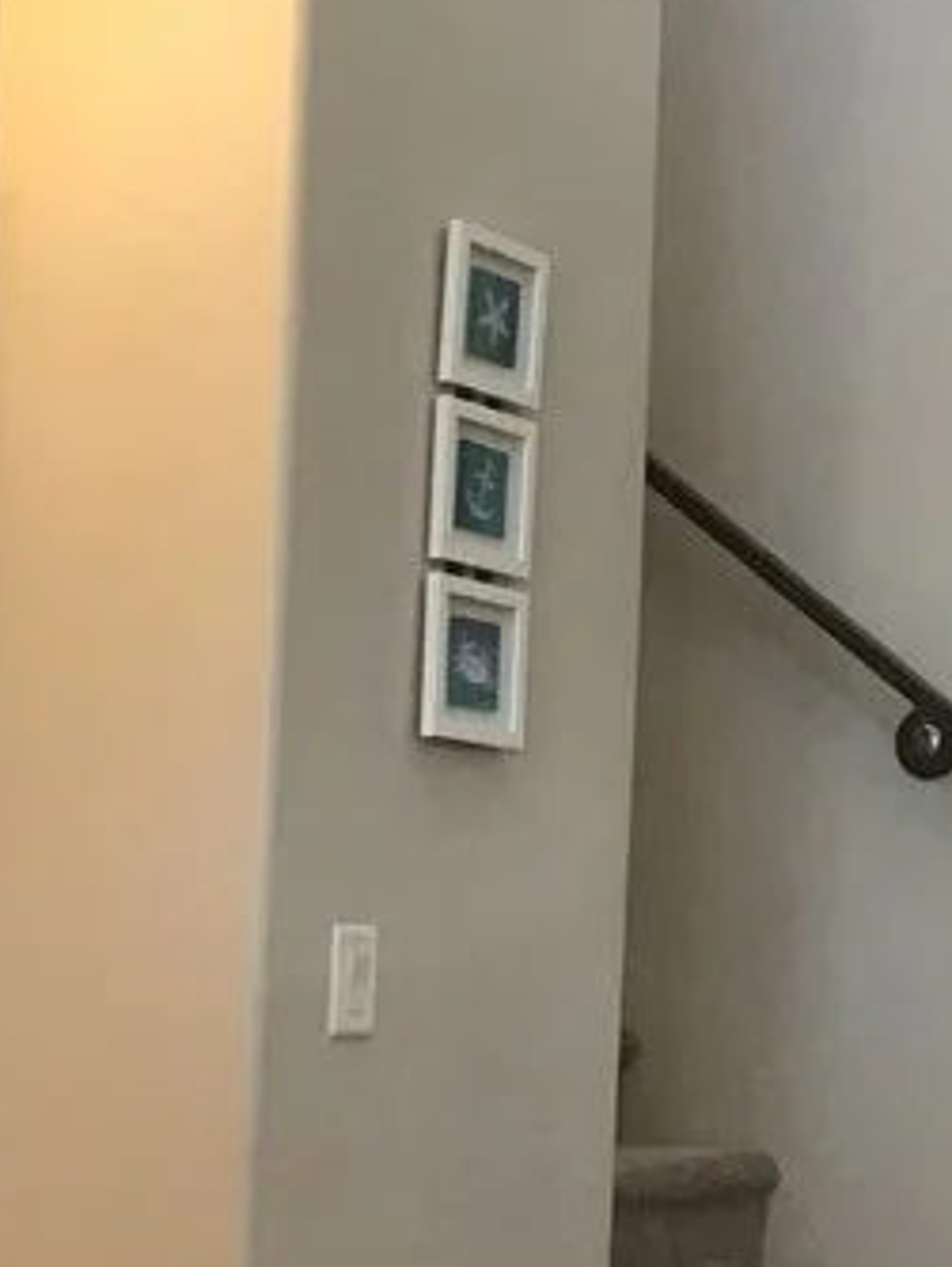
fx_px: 3479
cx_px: 1381
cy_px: 702
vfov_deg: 20.6
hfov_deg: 14.6
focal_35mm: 95
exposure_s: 1/30
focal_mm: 3.3
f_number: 2.4
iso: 64
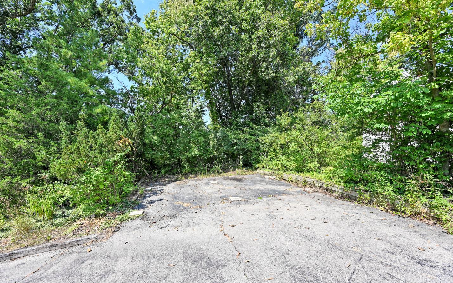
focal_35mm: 15
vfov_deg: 74.8
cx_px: 223
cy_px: 146
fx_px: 185
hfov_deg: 101.4
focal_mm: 14
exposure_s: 1/250
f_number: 5.6
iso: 100
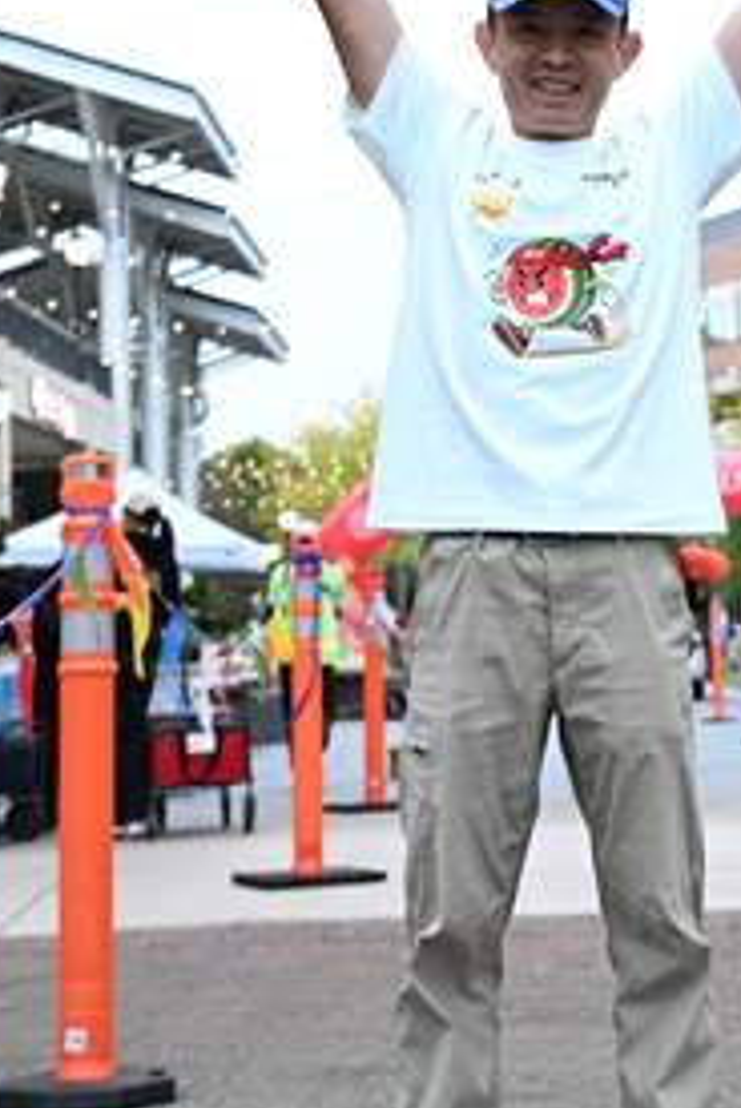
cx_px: 675
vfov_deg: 22.4
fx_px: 2772
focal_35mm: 90
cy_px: 282
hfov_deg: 15.1
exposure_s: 1/250
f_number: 4
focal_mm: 45
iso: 3200
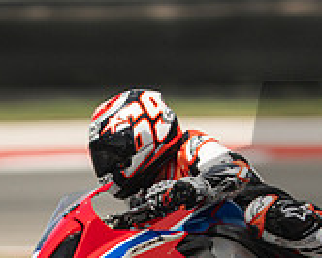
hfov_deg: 1.4
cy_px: 319
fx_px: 13130
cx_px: 291
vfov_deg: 1.1
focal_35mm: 1377
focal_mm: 280
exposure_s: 1/320
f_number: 2.8
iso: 400
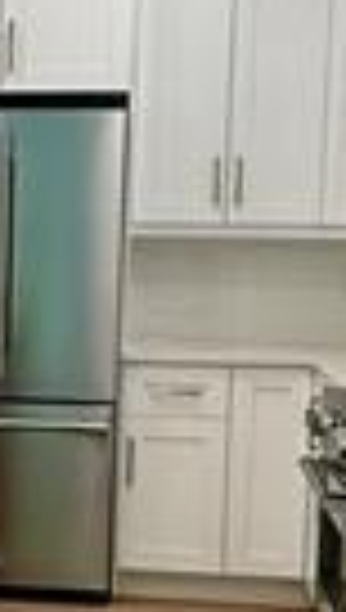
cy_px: 405
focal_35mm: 86
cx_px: -103
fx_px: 1396
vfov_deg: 24.6
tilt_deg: -7.1
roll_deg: -1.0
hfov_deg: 13.6
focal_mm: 2.22
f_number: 2.2
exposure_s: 1/120
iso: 160
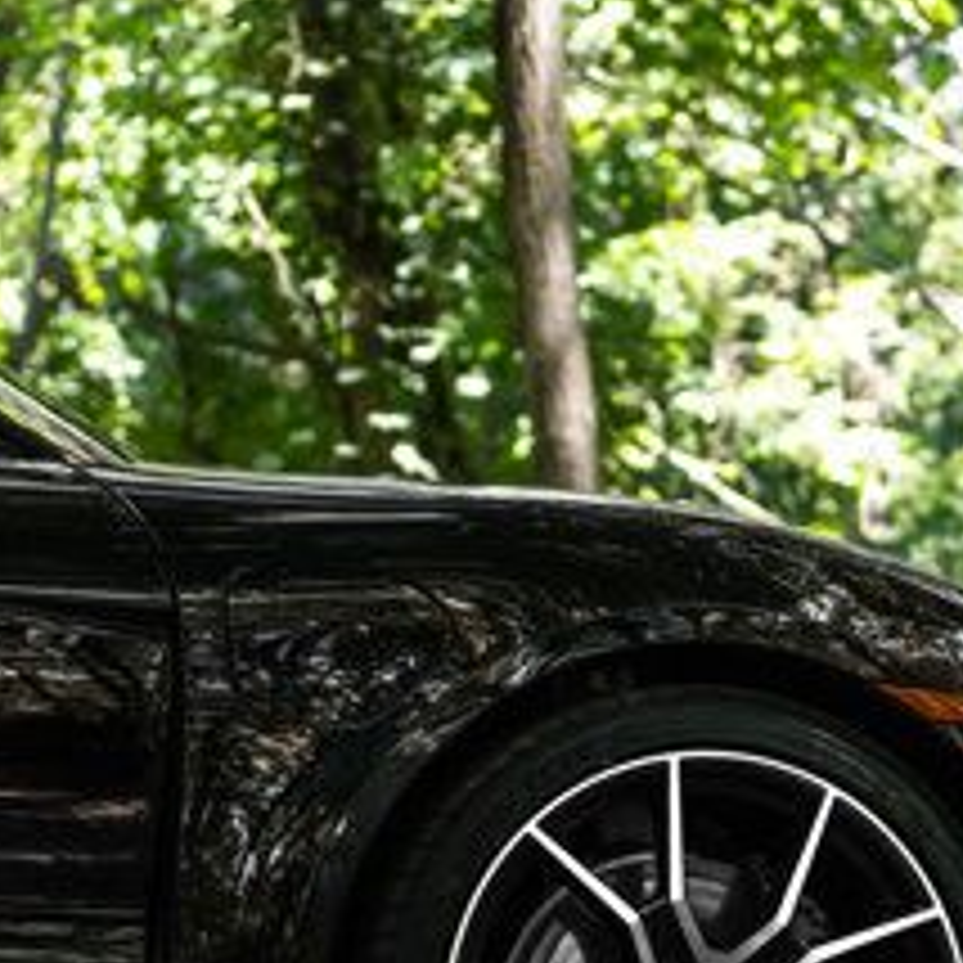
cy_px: 848
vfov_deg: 9.8
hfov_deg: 9.8
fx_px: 5602
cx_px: 684
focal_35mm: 178
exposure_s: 1/500
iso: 640
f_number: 4.5
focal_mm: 70
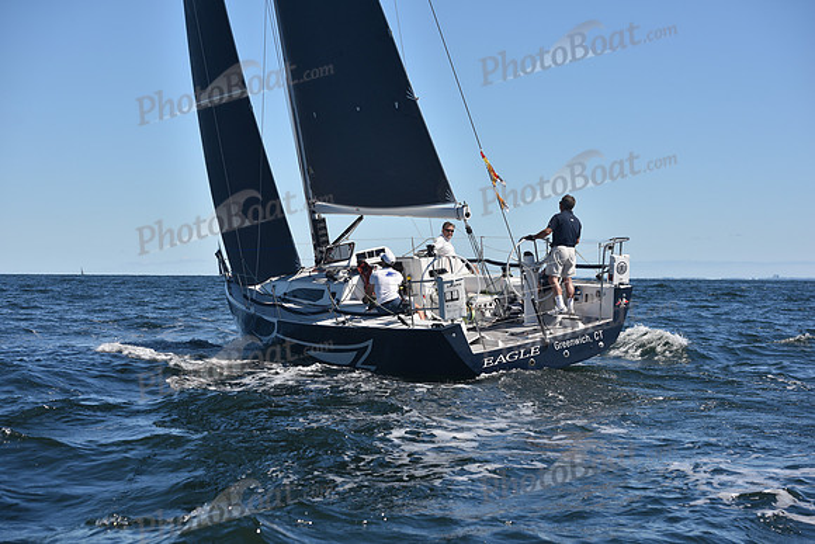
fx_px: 1585
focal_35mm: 70
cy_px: 272
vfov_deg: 19.5
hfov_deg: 28.8
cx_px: 408
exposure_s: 1/800
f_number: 5.6
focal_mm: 70
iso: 200
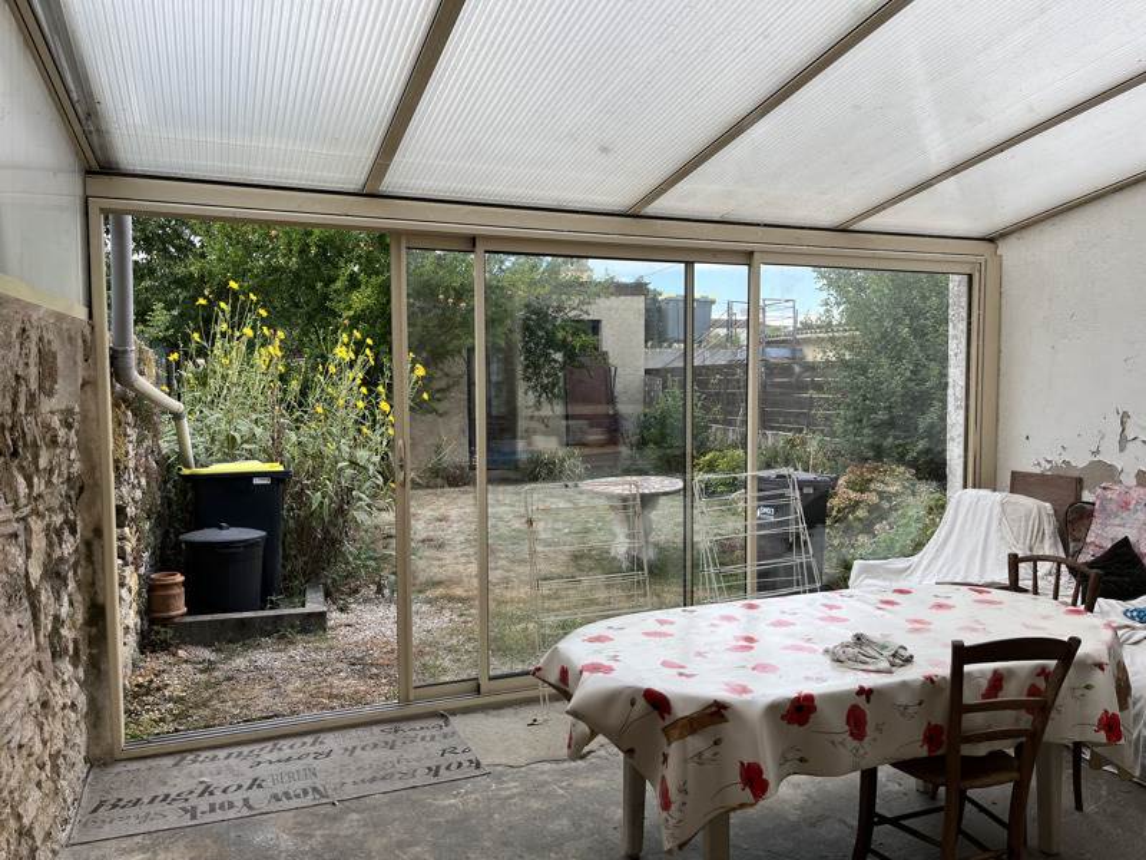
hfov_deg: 67.3
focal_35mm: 26
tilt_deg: -3.5
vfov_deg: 53.1
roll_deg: +0.9
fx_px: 861
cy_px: 430
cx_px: 573
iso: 50
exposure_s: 1/532
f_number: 1.6
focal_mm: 5.1
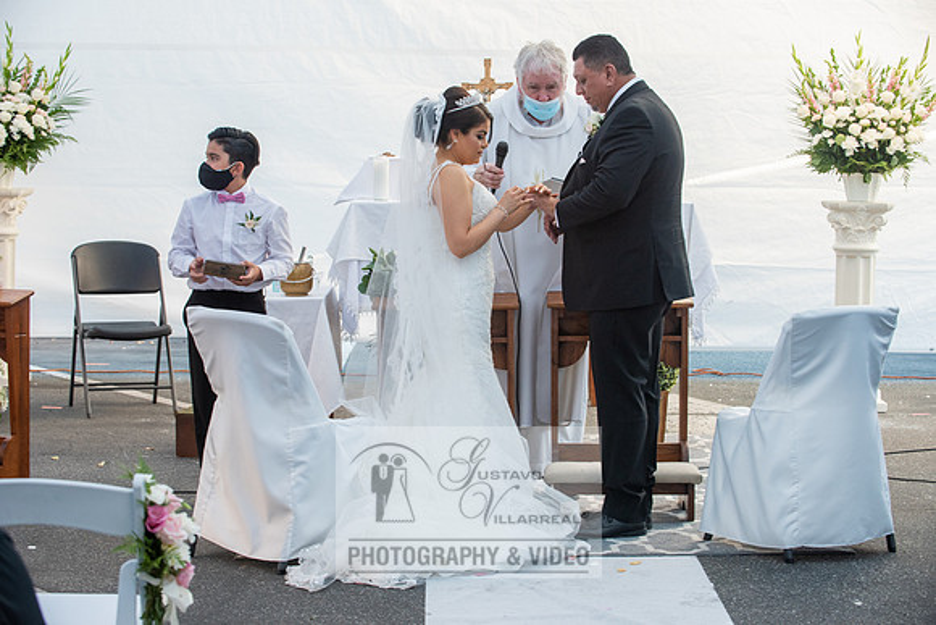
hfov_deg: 23.6
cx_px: 468
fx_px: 2236
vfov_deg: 15.9
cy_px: 312
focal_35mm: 86
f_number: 6.3
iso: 800
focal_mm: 86
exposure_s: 1/125
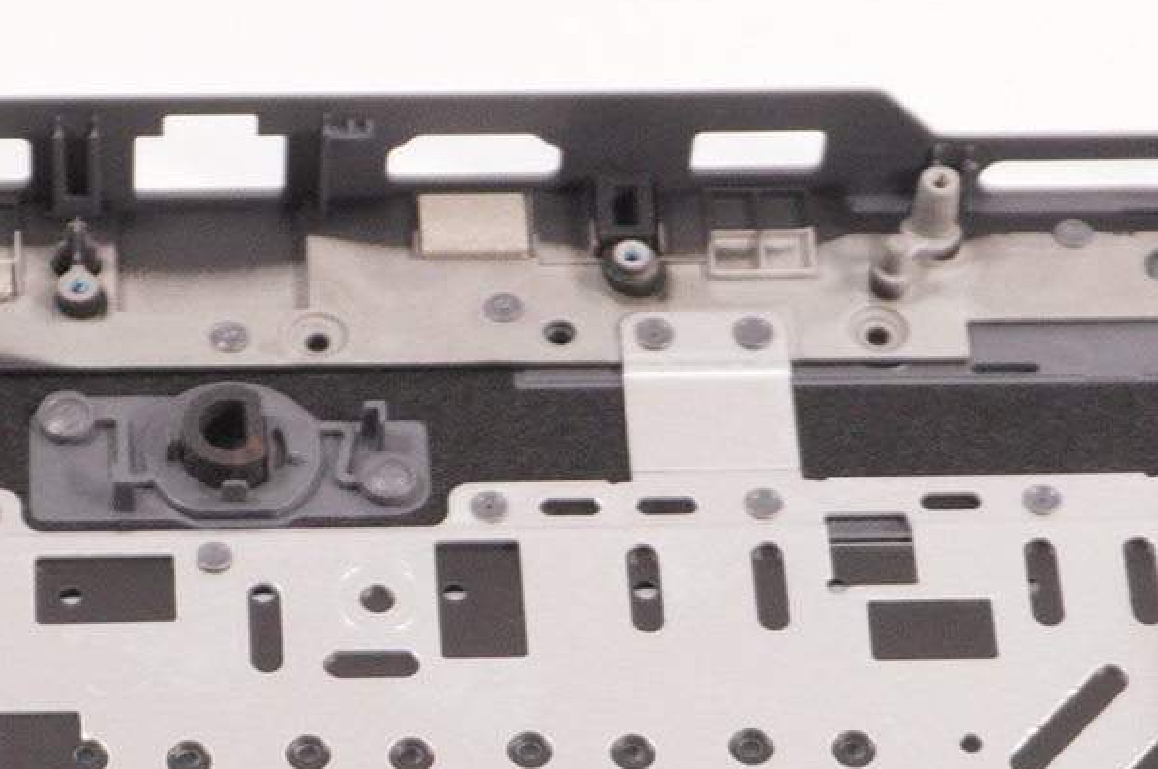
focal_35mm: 159
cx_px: 261
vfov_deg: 8.2
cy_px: 1567
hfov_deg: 12.9
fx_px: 5092
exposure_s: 1/160
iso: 800
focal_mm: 21
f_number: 5.6
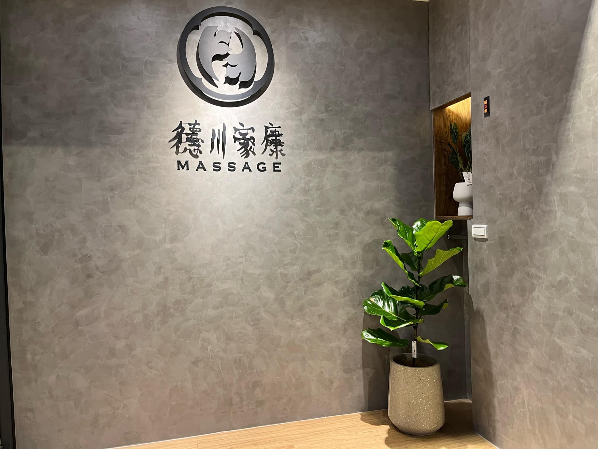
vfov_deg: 53.0
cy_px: 224
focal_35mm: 26
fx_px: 449
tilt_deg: -1.8
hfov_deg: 67.3
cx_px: 299
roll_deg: +1.6
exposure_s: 1/60
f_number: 1.6
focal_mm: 5.1
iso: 200
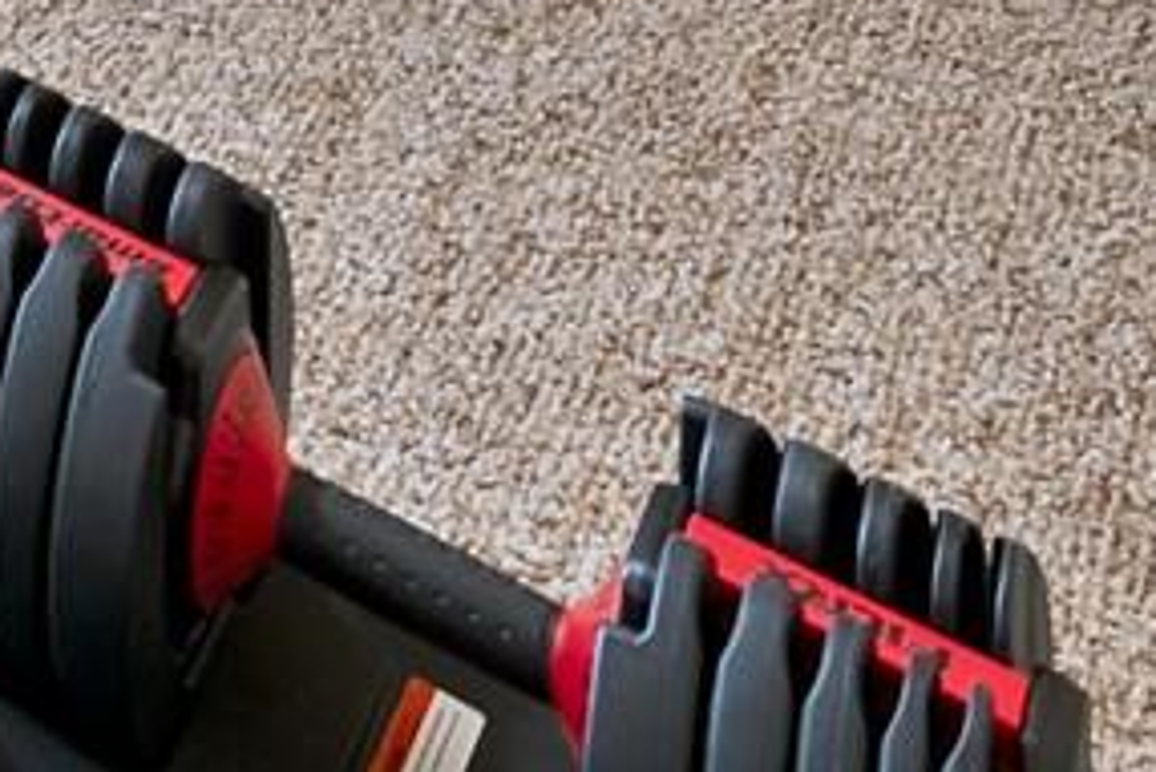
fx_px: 2699
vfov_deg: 9.6
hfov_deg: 16.1
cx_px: -1378
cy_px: -1892
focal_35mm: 84
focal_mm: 12
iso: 640
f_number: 9
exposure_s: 1.3
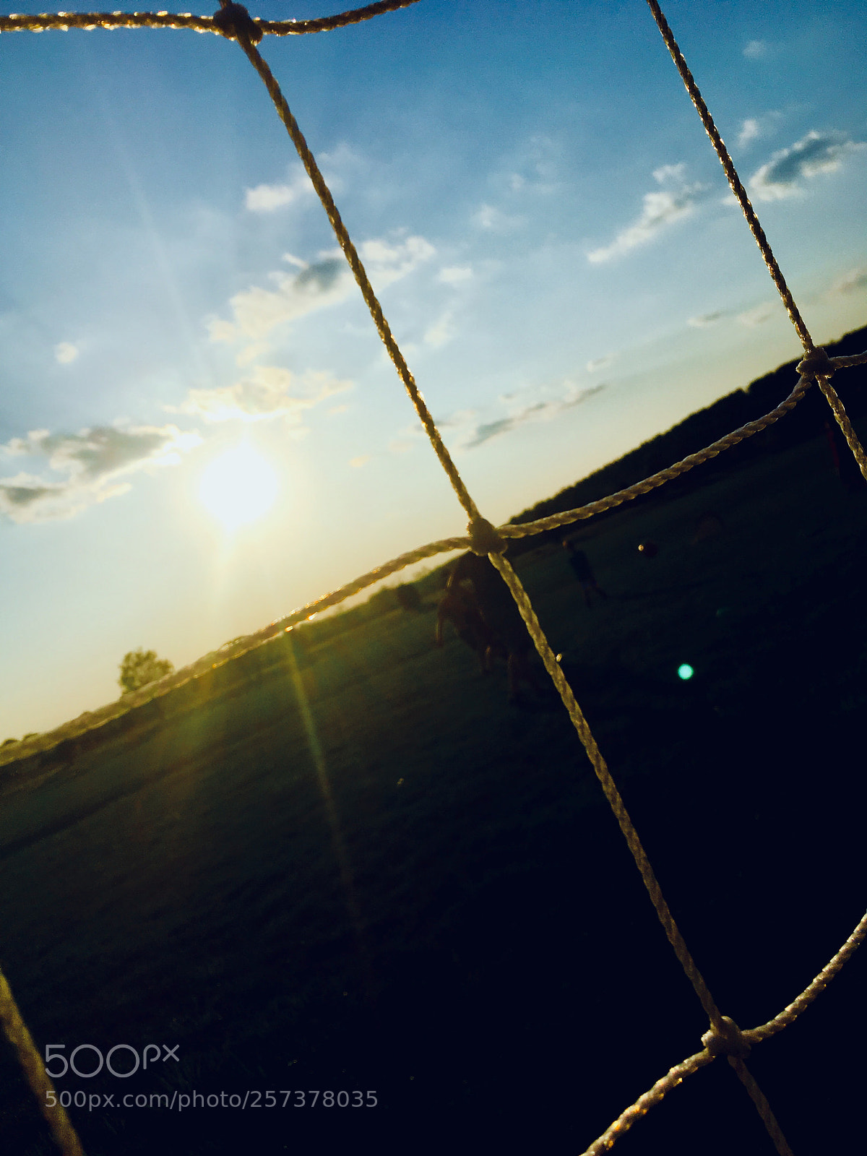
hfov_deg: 48.2
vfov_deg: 61.7
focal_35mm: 29
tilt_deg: -0.8
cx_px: 434
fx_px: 968
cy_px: 578
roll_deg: +24.7
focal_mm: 4.15
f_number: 2.2
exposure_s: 1/5495
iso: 25
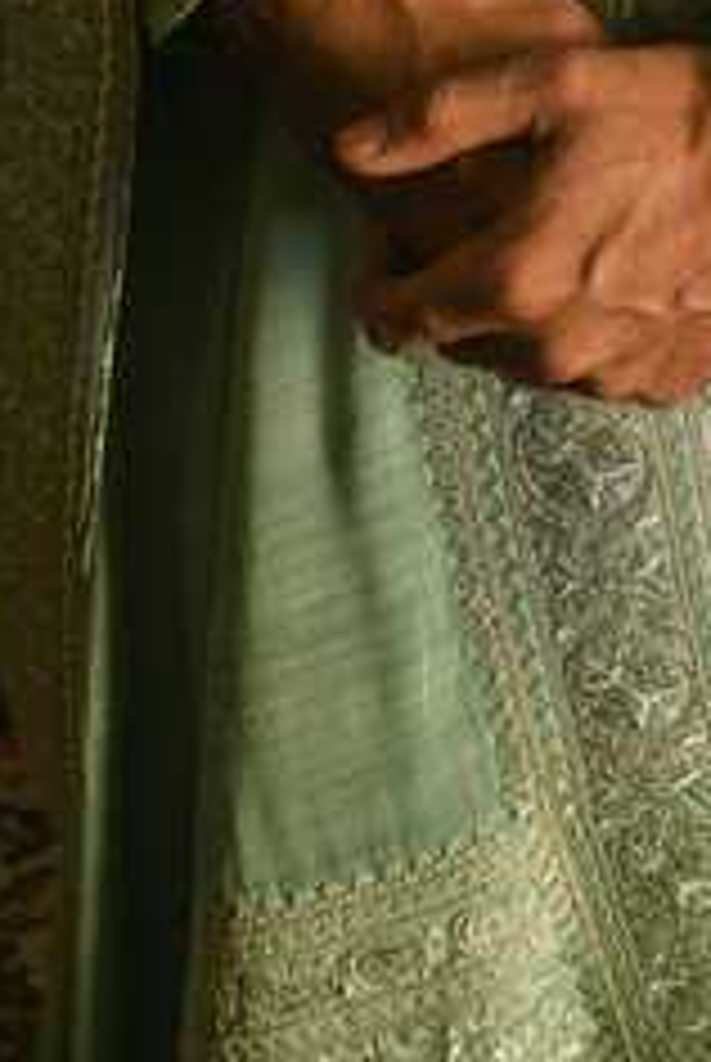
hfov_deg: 12.3
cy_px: 695
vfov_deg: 18.4
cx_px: 670
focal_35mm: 111
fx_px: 3279
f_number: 7.1
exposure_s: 1/125
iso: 160
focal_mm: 50
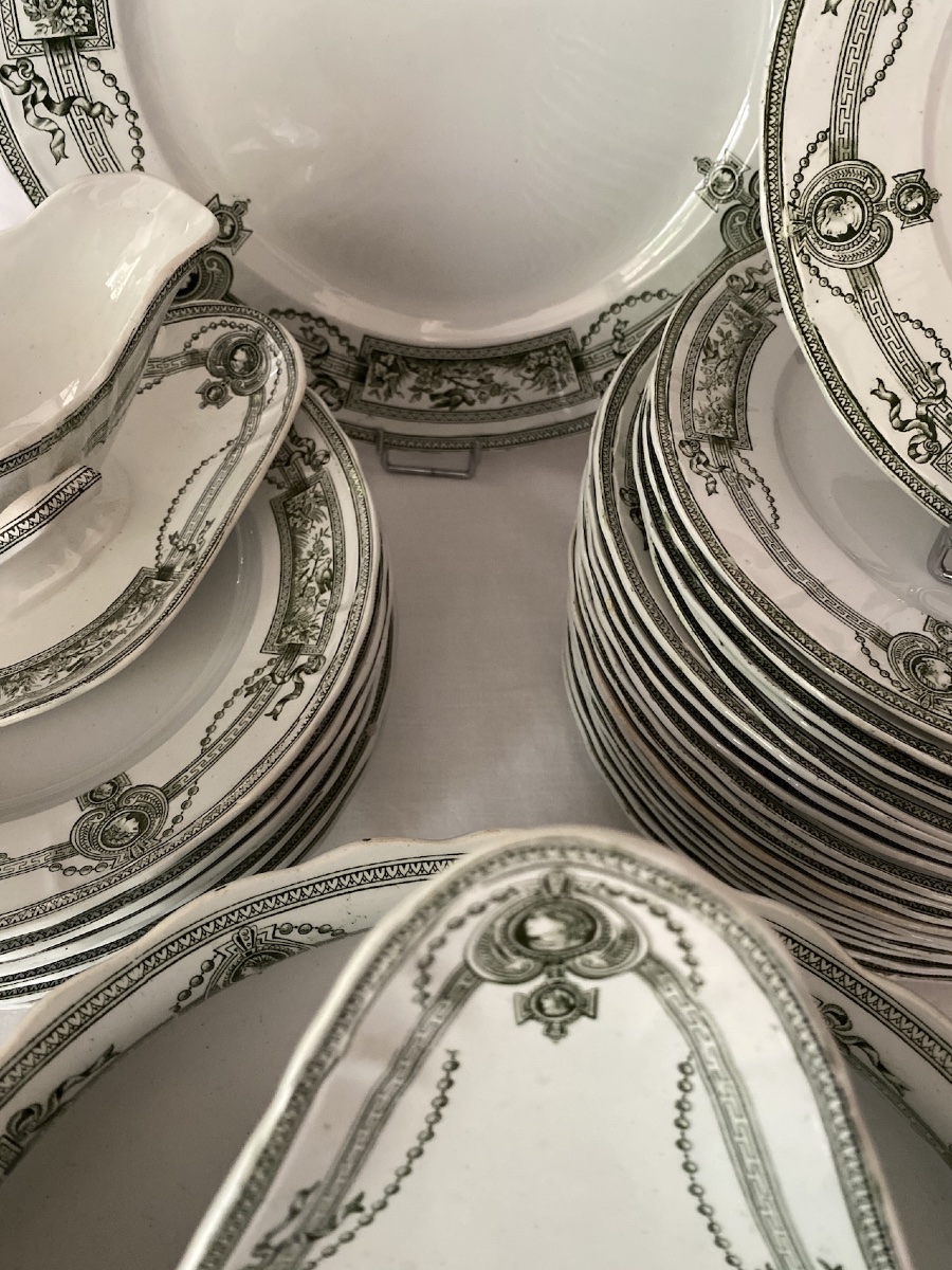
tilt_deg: -55.6
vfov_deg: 67.3
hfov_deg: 53.1
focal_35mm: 26
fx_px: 953
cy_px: 635
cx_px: 476
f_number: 1.8
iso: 640
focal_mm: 4.25
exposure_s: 1/37
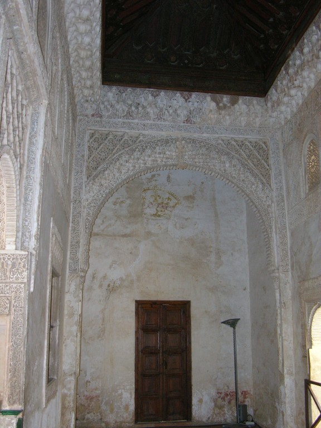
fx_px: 457
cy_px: 214
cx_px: 160
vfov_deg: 50.1
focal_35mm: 37
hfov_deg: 38.7
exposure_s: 1/60.1
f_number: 2.8
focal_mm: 9.5
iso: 200
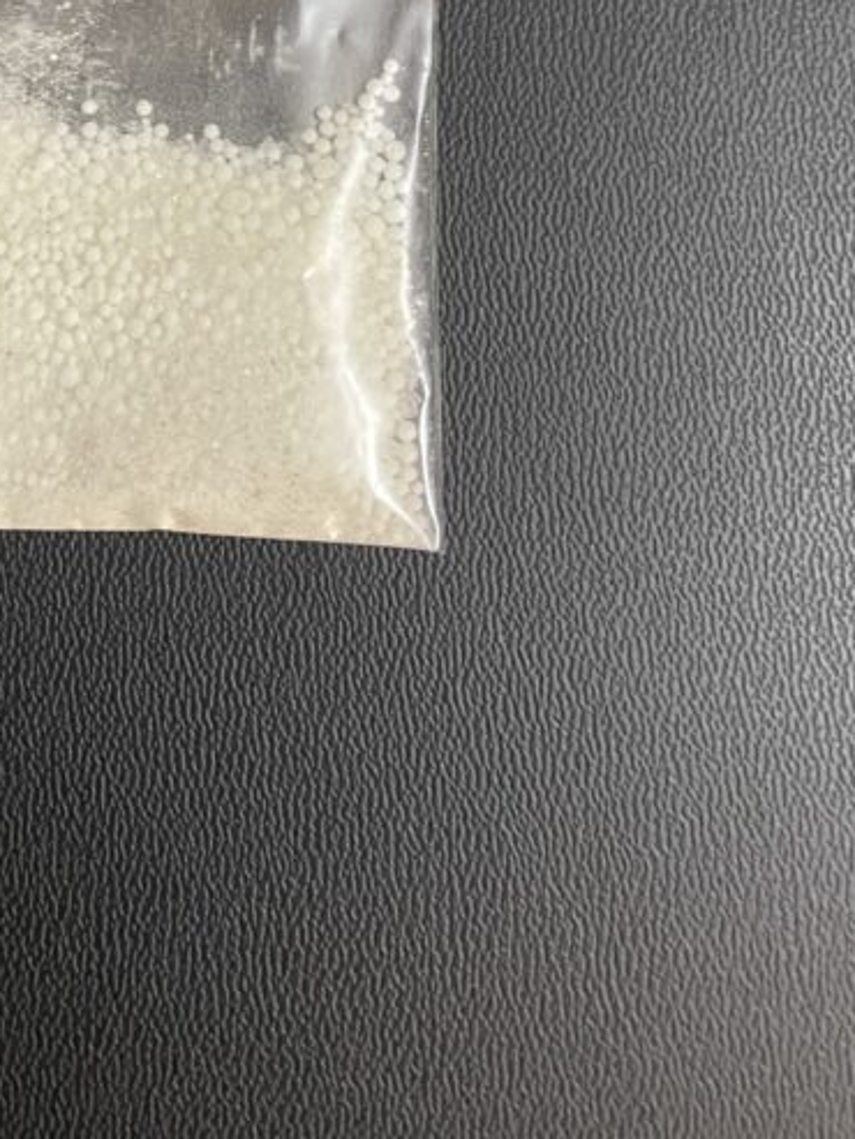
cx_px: 171
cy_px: -25
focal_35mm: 54
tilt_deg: -76.0
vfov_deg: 32.4
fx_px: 1778
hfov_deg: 26.5
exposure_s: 1/40
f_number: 1.6
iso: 500
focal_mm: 4.2
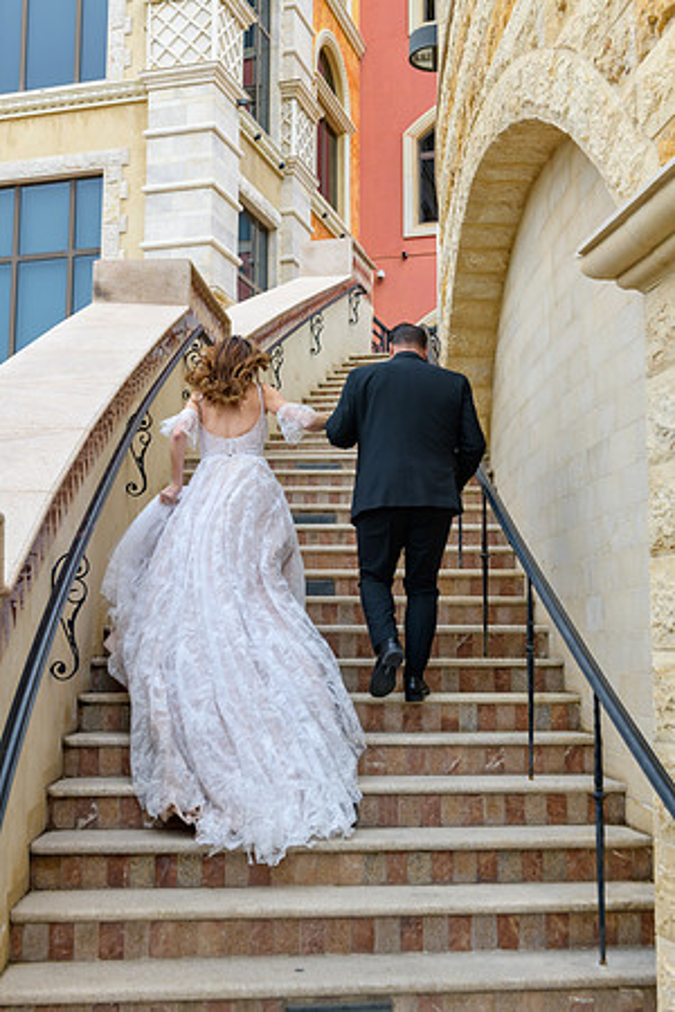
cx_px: 338
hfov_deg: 33.4
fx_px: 1125
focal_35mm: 40
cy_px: 506
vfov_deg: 48.5
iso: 400
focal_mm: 40
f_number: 5
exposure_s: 1/160
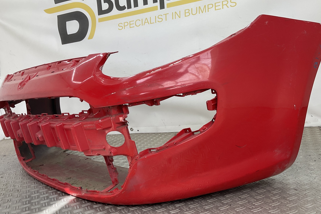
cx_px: 164
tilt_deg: -9.9
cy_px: 116
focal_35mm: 34
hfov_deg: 55.8
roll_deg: +6.7
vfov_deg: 38.9
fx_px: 303
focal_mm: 3
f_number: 1.8
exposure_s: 1/124
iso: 16
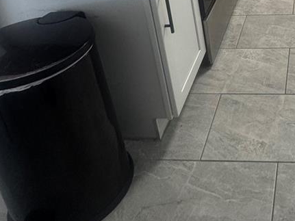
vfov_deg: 27.0
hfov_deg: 41.8
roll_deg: +3.8
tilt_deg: -16.1
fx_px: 332
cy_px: -103
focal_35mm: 39
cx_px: 293
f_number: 2.2
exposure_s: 1/60
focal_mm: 2.22
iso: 200
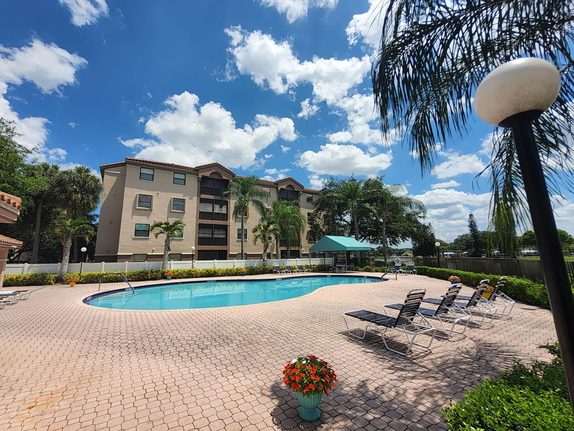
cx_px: 287
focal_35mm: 13
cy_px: 216
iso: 32
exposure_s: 1/2500
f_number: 2.2
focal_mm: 1.13
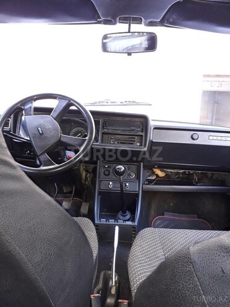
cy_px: 154
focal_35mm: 27
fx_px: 239
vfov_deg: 65.3
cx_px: 115
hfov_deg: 51.4
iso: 200
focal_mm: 3.6
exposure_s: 1/50
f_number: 1.9
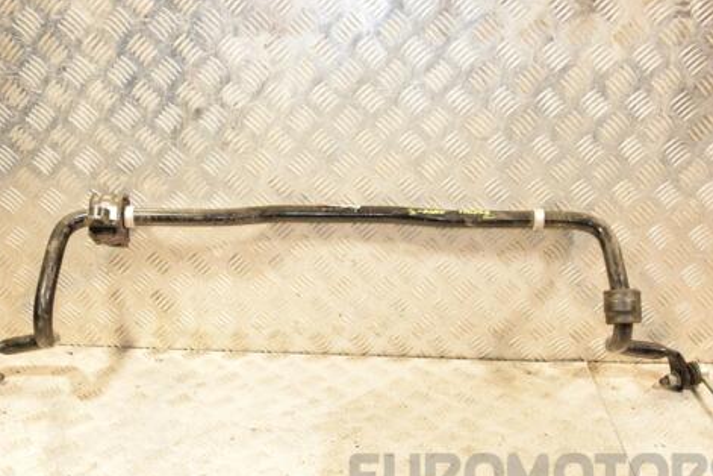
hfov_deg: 46.3
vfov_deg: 31.8
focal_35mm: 42
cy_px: 274
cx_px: 321
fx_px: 832
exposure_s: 1/200
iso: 800
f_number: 5
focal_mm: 22
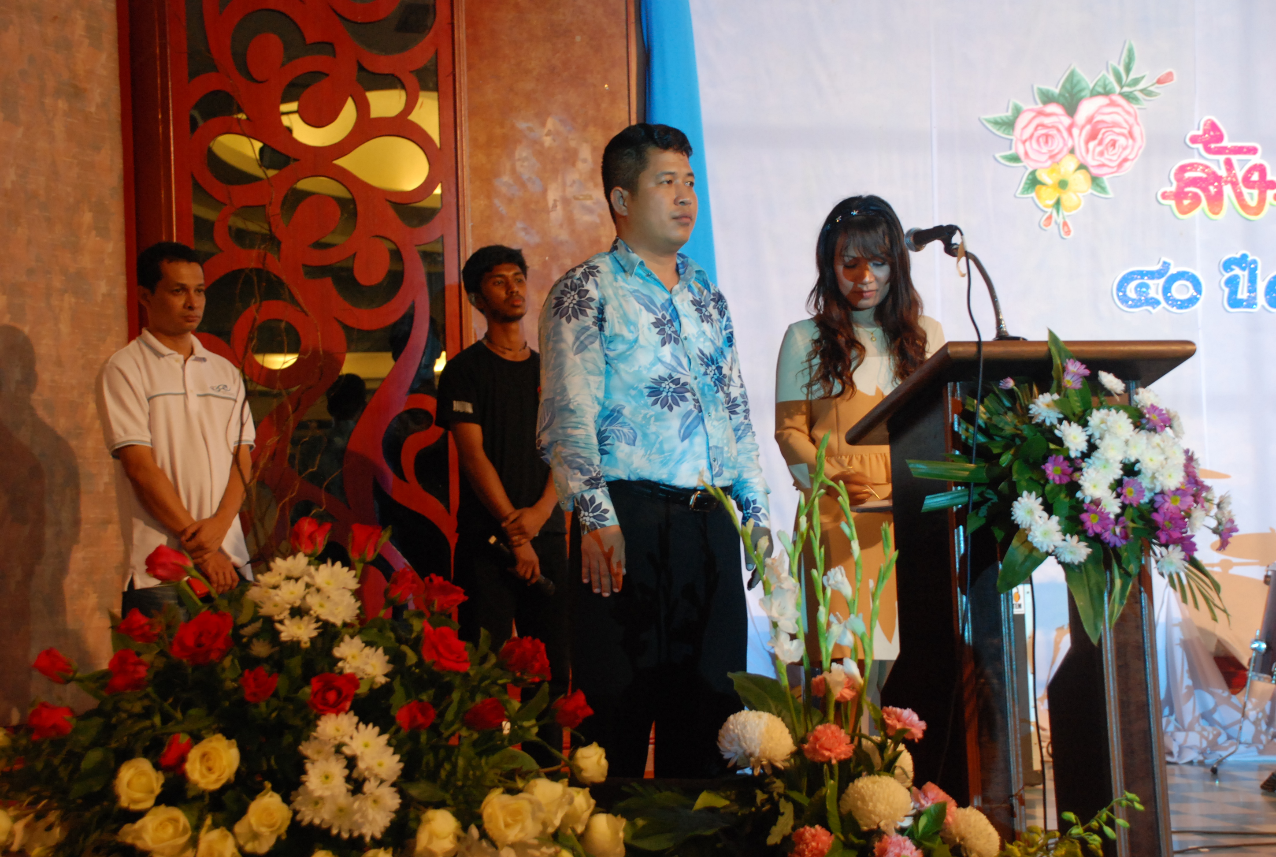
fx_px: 1865
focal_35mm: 52
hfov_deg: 37.8
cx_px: 638
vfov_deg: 25.9
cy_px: 428
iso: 800
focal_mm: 35
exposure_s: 1/10
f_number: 4.5
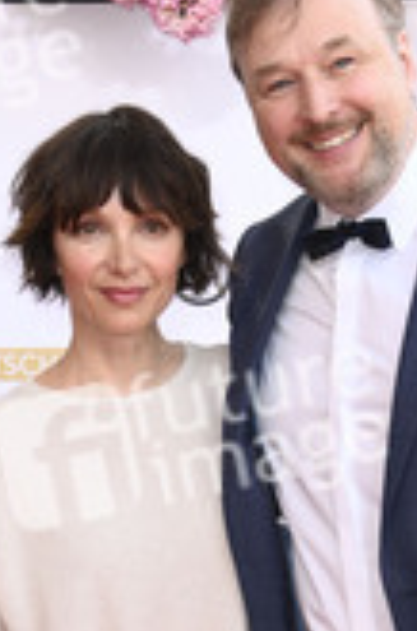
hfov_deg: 7.8
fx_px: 3060
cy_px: 631
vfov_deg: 11.7
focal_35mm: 175
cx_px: 302
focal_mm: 72
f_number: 6.3
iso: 500
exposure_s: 1/250
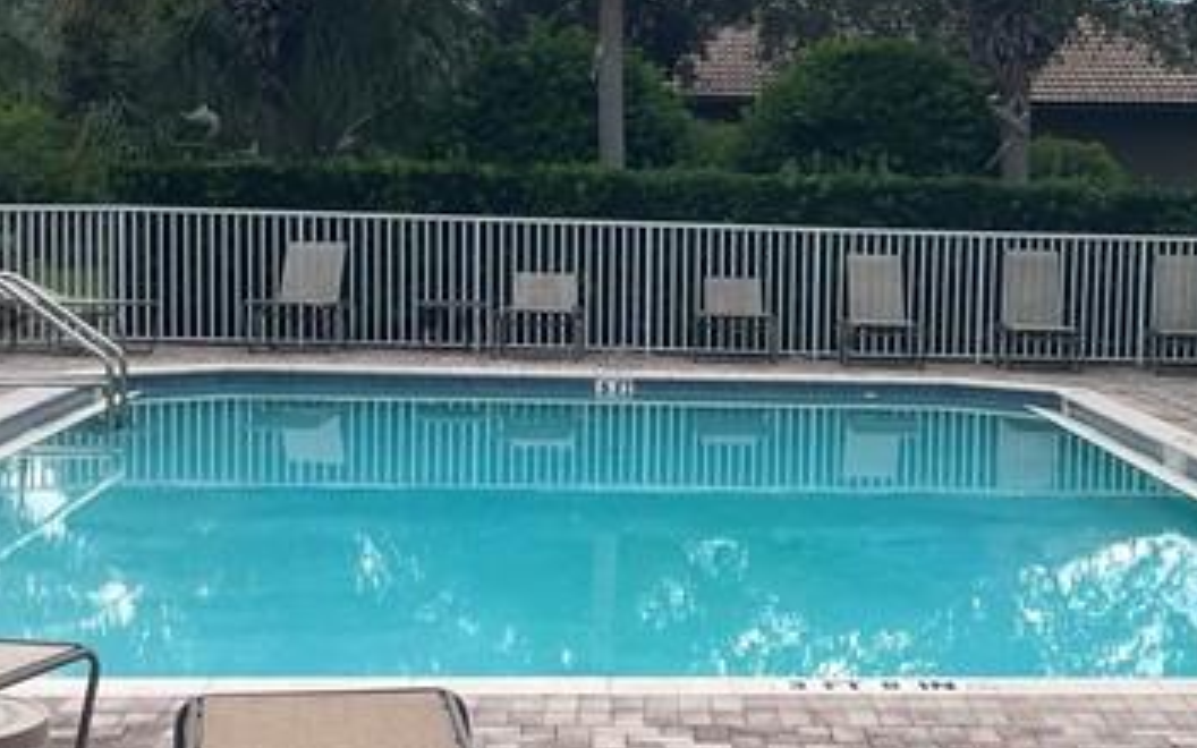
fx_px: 2512
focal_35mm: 77
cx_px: 969
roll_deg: -2.4
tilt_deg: -5.7
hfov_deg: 26.3
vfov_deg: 16.9
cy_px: 445
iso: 32
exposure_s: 1/1883
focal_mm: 5.1
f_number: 1.6
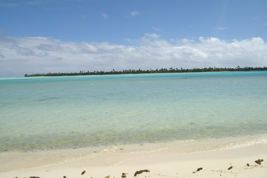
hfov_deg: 70.5
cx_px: 134
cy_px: 89
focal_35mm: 26
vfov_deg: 50.3
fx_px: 189
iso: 100
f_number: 8
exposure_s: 1/800
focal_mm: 17
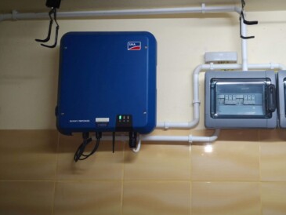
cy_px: 97
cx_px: 194
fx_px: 306
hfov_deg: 49.1
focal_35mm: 37
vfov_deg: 38.6
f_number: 1.8
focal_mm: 3.95
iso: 125
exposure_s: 1/50
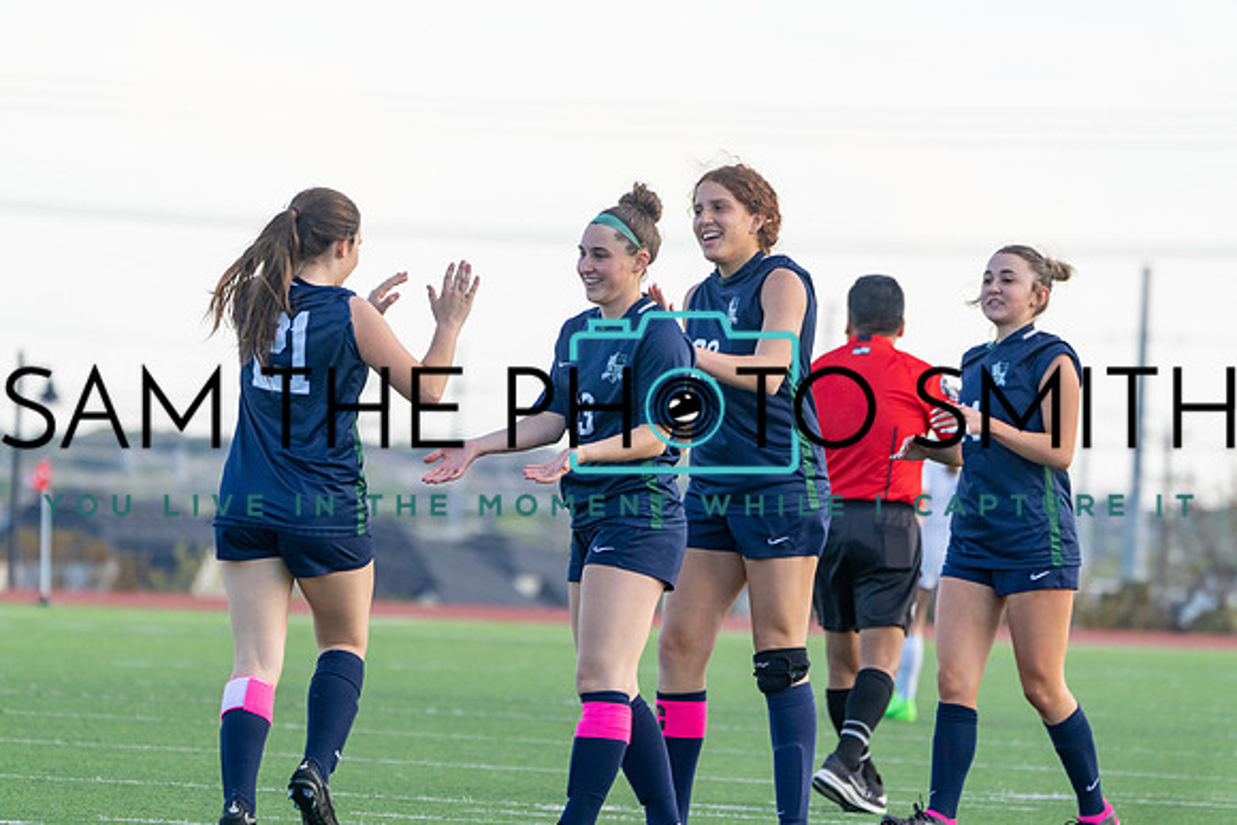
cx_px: 618
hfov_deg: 6.3
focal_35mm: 325
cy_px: 412
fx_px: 11169
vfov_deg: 4.2
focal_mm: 325
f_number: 8
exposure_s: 1/1250
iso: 1250
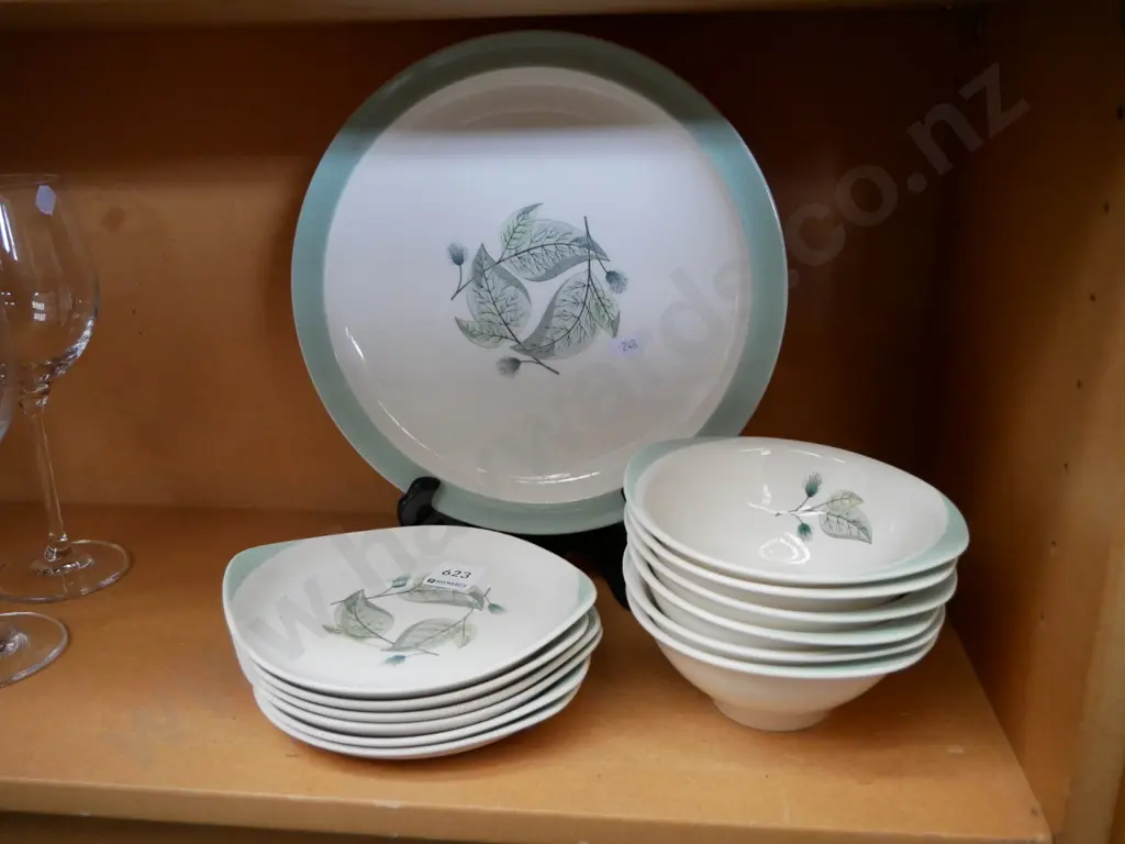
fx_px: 1105
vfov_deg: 41.8
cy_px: 422
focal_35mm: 34
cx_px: 562
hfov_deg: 54.0
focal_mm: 17
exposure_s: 1/60
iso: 2000
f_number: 4
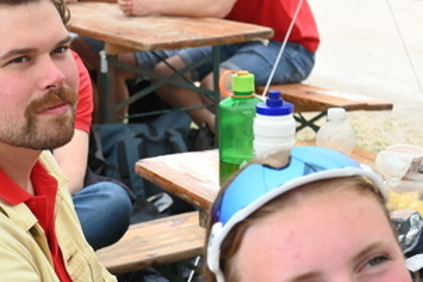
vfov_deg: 12.3
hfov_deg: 18.0
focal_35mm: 111
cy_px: 152
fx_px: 1303
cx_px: 3
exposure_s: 1/250
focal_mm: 36
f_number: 5.3
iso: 400
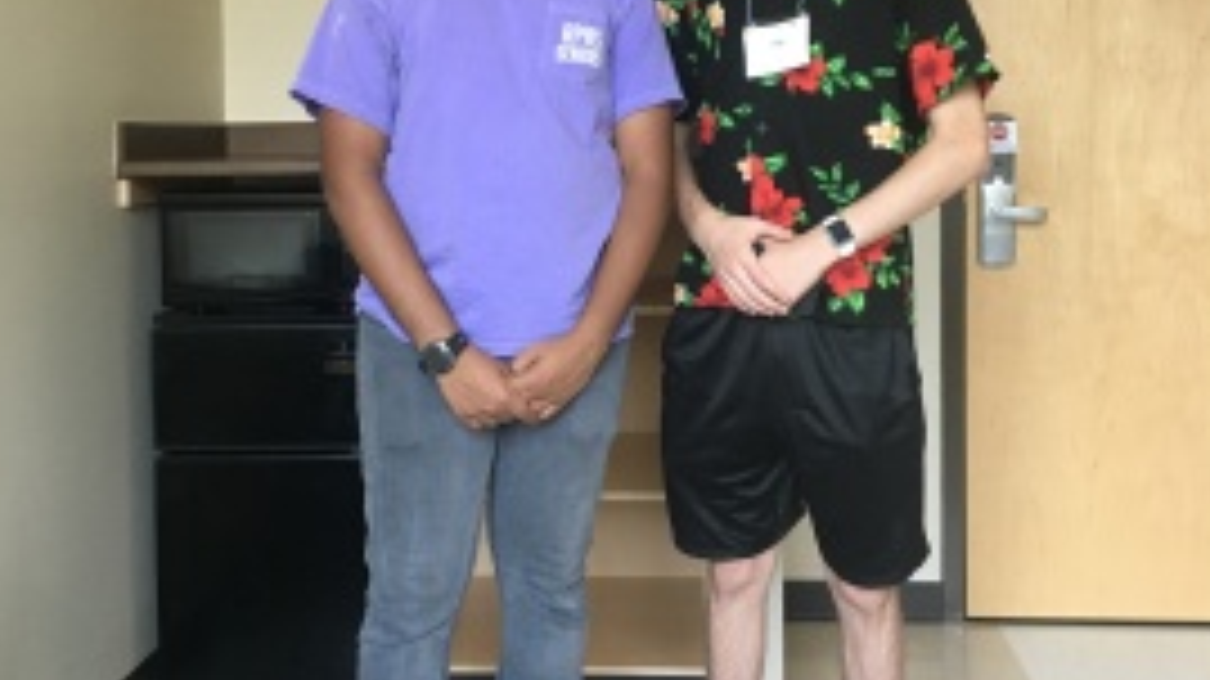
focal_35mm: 43
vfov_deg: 27.5
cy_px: 212
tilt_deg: -4.6
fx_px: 1379
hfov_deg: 47.4
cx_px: 598
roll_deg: +1.6
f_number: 2.2
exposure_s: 1/30
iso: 125
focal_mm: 4.15
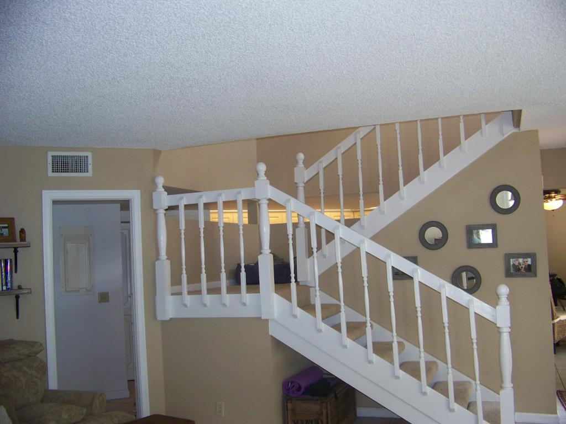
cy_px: 212
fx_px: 589
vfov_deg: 39.7
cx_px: 283
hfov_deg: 51.4
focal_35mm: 36
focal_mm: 5.85
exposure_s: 1/30
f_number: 2.8
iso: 64
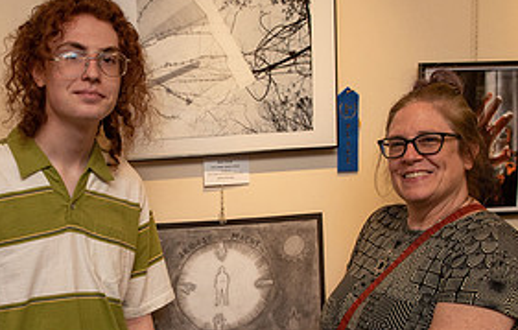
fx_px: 852
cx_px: 130
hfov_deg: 33.2
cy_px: 233
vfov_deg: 21.8
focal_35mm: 60
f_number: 5.6
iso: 1600
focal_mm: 27
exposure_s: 1/125
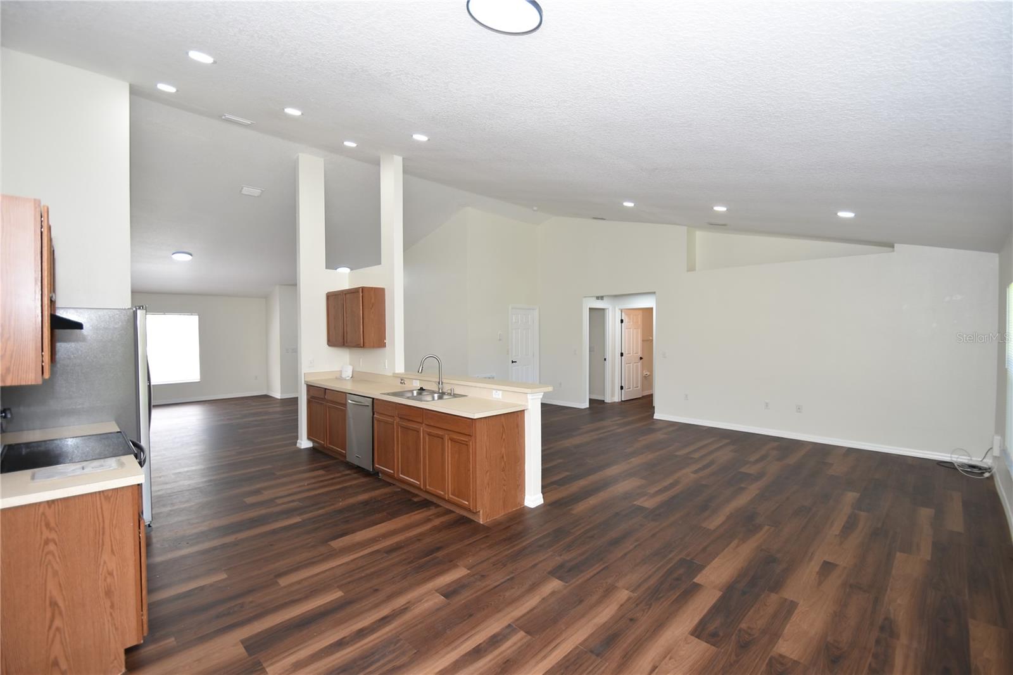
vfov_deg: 77.3
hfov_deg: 100.4
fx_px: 422
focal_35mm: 15
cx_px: 506
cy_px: 338
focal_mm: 10
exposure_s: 1/60
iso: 220
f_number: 4
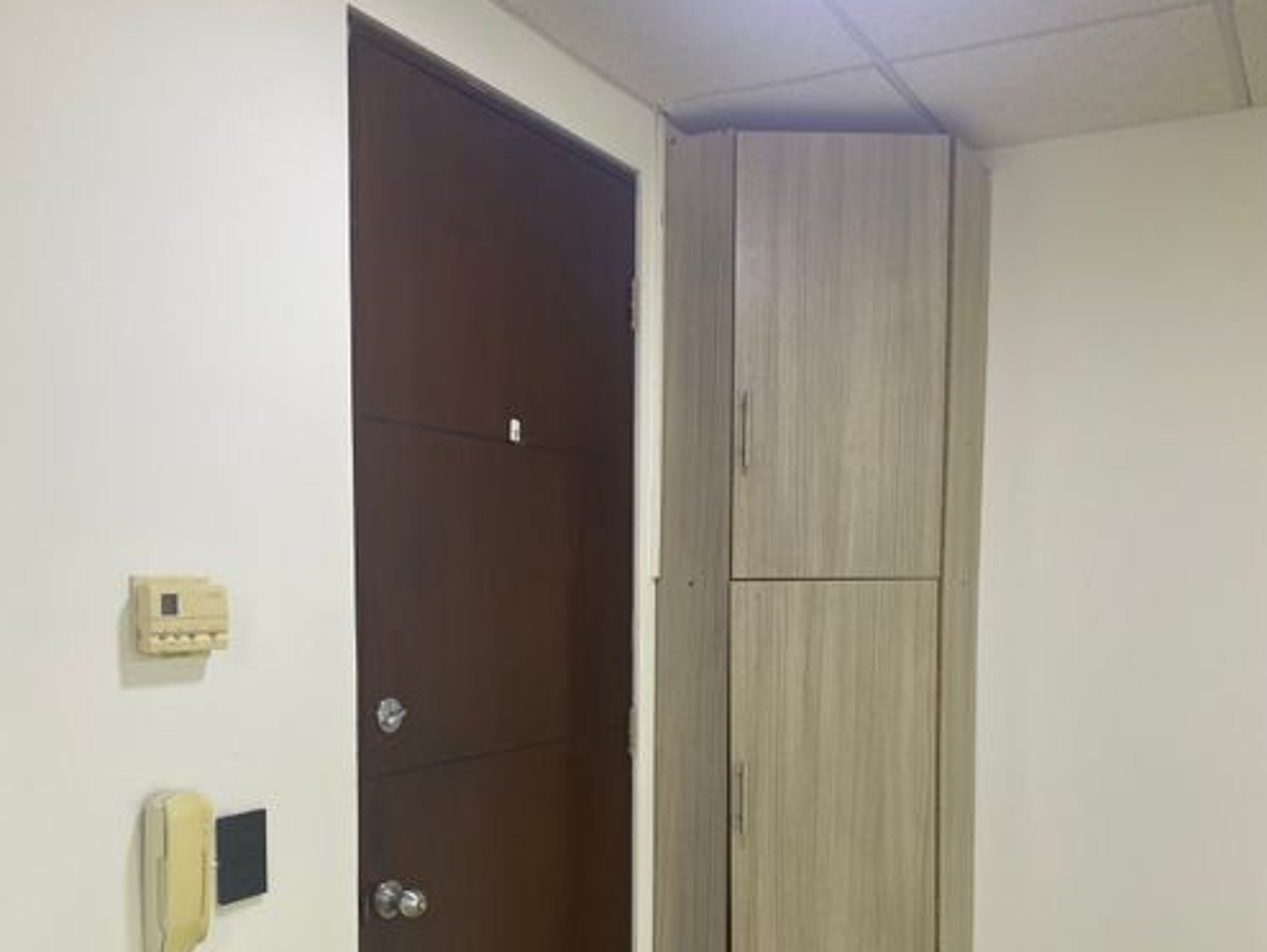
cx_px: 632
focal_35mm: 35
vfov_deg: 39.7
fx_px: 1282
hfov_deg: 52.6
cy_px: 705
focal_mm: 4.25
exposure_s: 1/60
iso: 80
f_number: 1.8
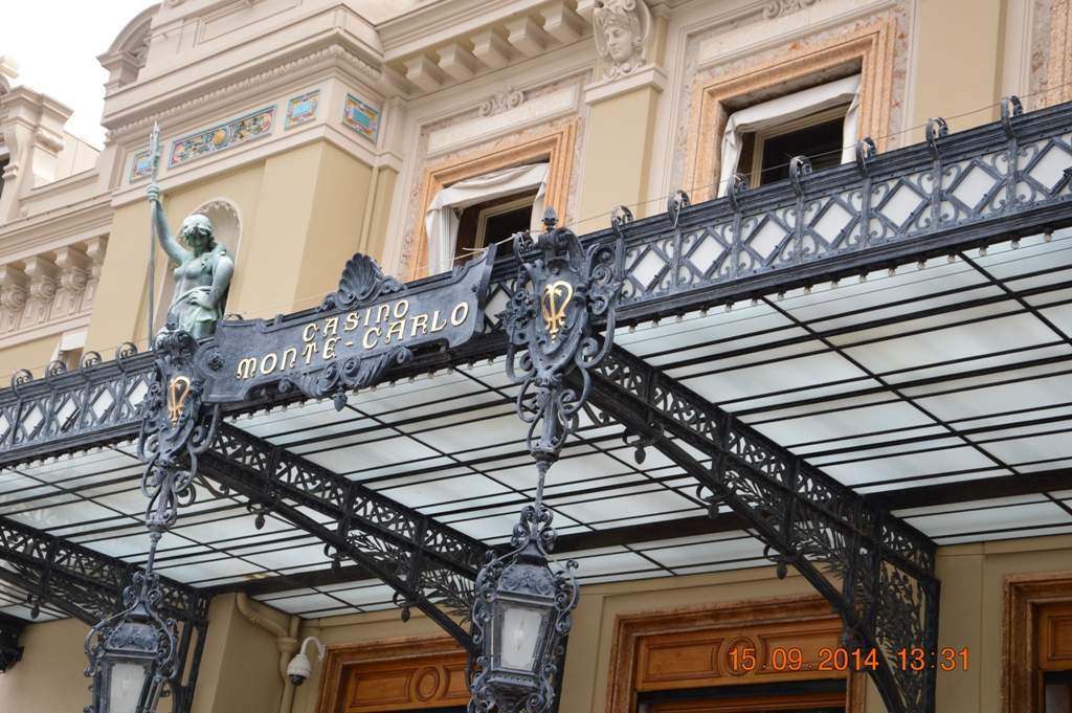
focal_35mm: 68
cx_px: 536
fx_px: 2008
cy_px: 356
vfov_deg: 20.1
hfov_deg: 29.9
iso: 110
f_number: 5.6
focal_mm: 45
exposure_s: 1/125
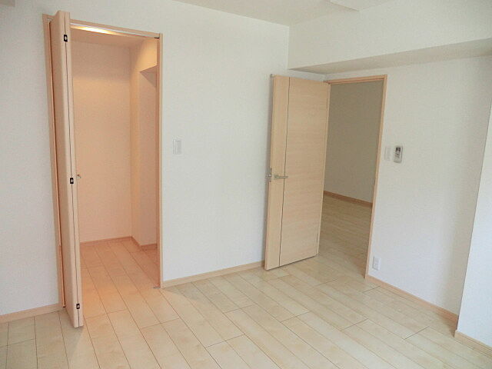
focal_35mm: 24
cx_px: 246
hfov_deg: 71.6
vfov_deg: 56.8
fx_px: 341
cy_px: 184
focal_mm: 4.3
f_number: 3.2
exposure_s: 1/60
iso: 250
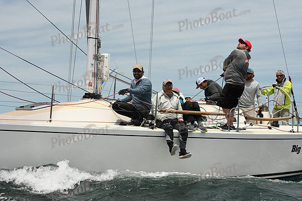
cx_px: 151
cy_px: 100
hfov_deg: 21.5
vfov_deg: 14.4
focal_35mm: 95
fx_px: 797
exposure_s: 1/1000
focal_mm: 95
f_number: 11
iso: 320
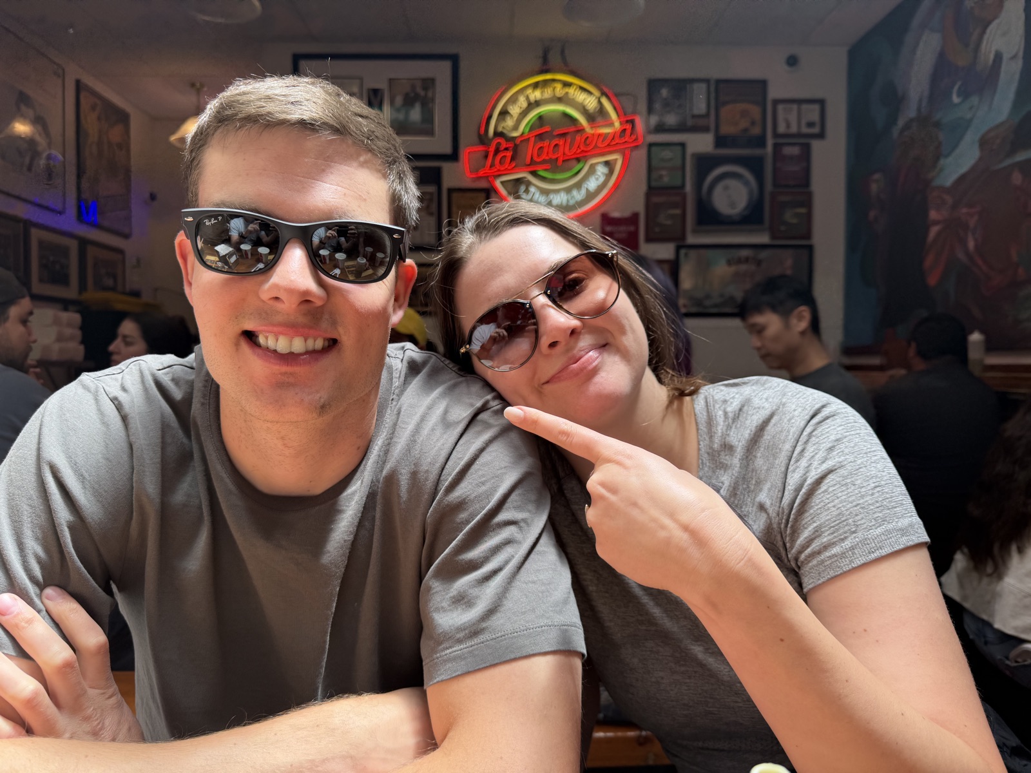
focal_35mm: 24
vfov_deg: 56.8
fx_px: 715
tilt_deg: -1.4
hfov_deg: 71.6
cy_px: 386
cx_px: 516
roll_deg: +0.1
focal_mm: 6.76
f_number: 1.78
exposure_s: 1/501
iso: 80
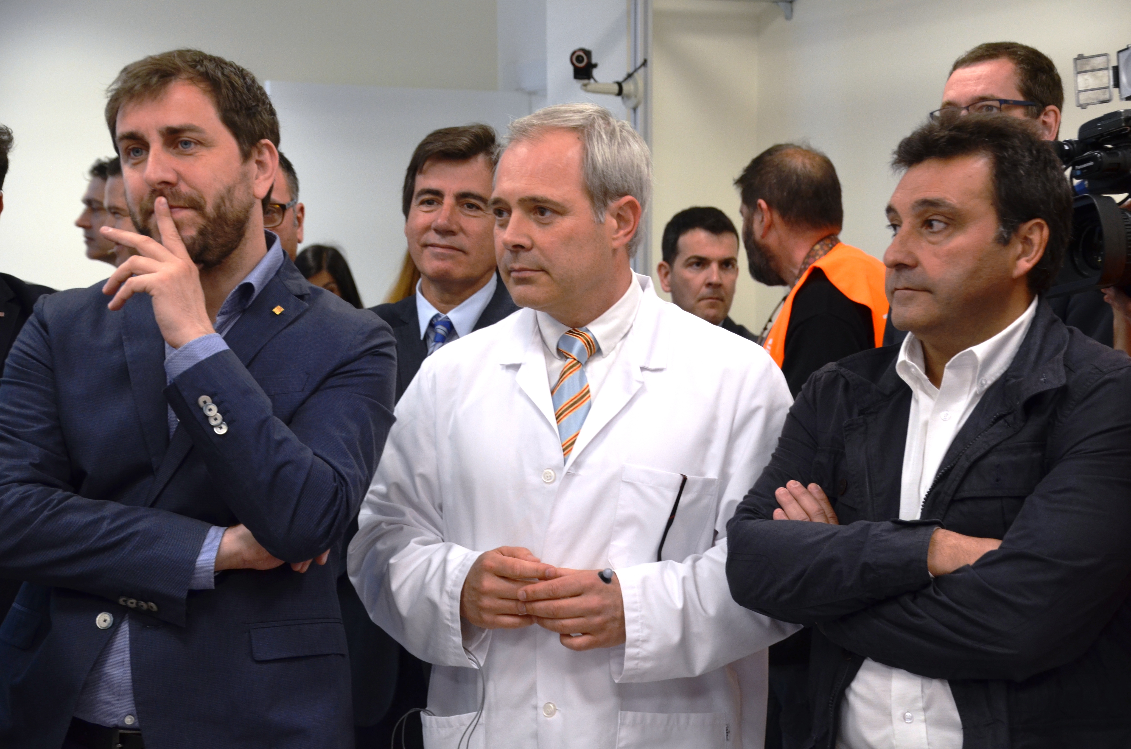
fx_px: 2163
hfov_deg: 29.3
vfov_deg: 19.6
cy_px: 374
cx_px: 566
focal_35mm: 69
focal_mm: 46
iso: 640
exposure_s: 1/60
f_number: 4.8
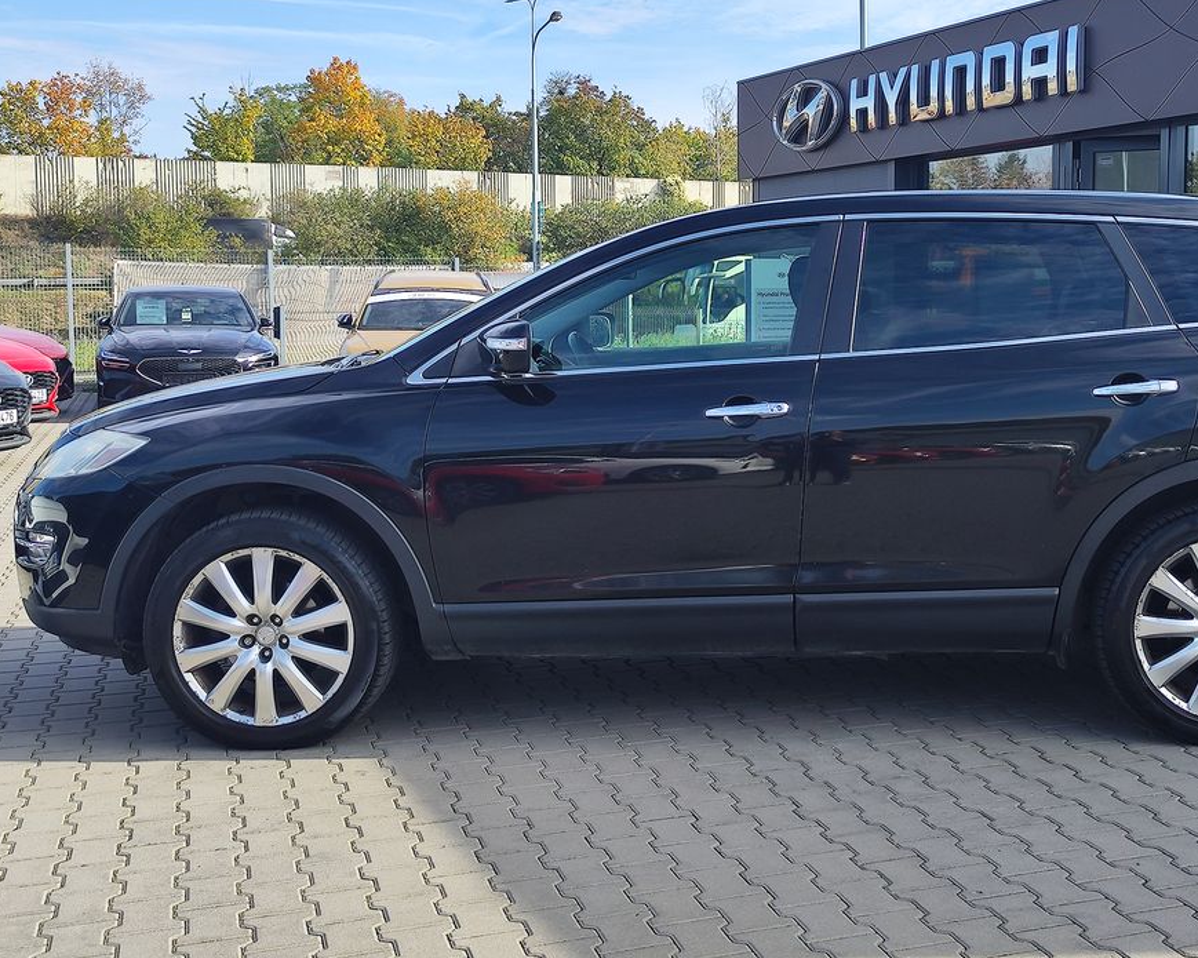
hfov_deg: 56.2
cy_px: 411
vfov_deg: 47.0
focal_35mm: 31
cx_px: 778
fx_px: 1099
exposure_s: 1/577
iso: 50
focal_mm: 7.01
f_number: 1.69
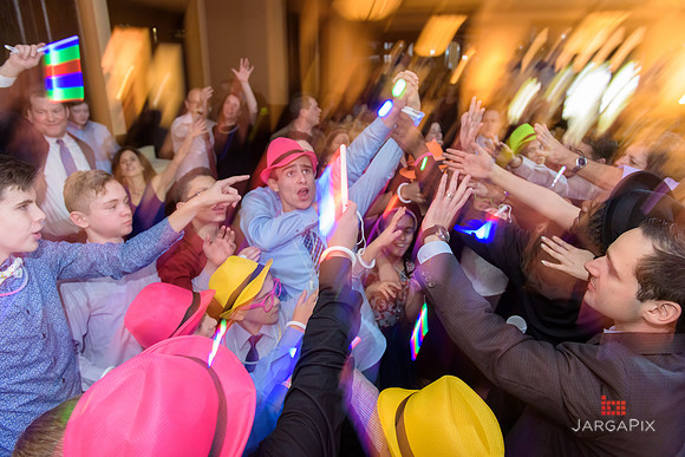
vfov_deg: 53.2
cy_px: 228
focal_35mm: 24
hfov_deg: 73.7
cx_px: 342
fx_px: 457
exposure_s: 1/15
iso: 1600
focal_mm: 24
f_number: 3.2
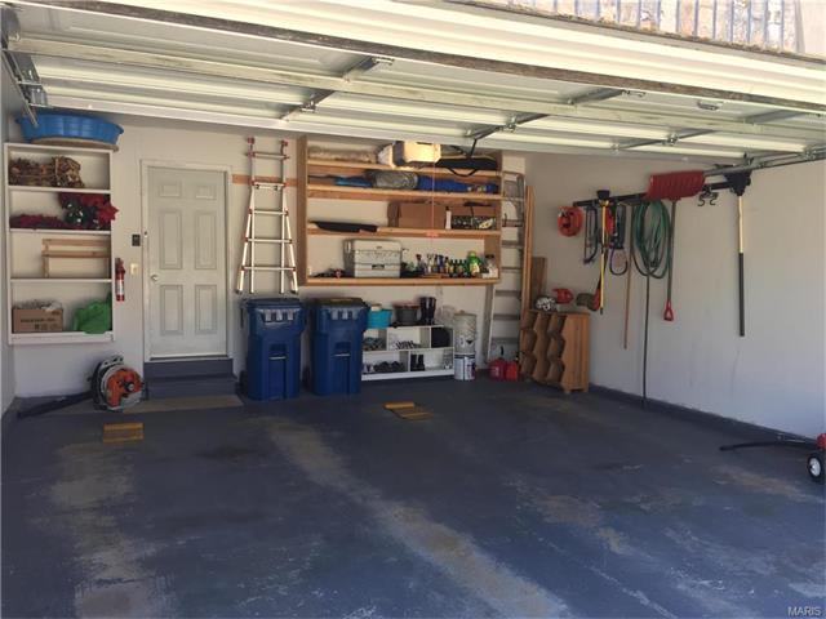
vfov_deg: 48.2
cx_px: 413
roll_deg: -0.6
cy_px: 310
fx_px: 692
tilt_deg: -3.1
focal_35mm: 29
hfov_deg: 61.7
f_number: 2.2
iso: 32
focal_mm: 4.15
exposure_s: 1/120
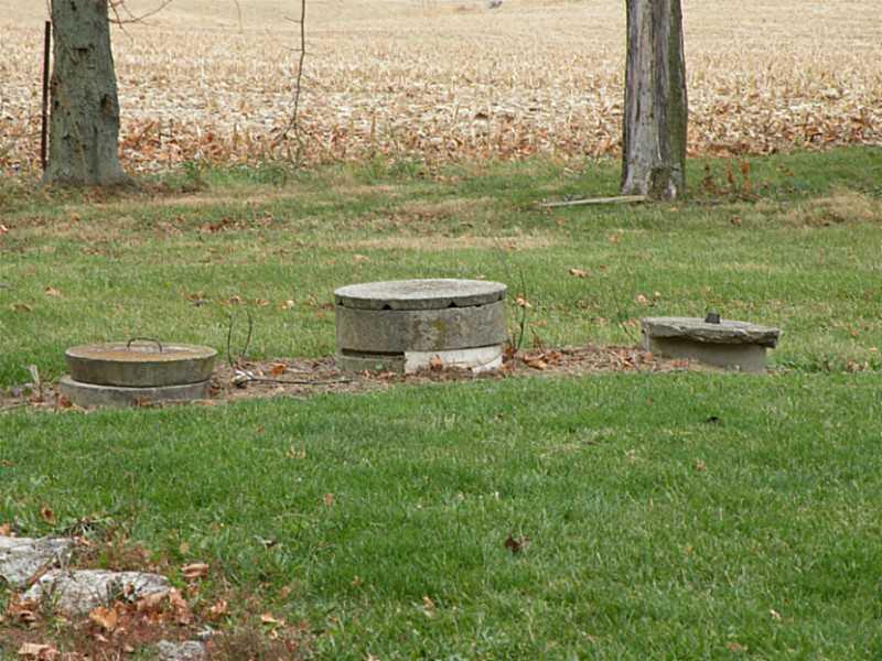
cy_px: 330
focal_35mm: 155
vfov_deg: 9.6
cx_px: 441
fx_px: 3949
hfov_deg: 12.7
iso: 152
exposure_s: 1/54
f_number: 4.5
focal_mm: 27.4
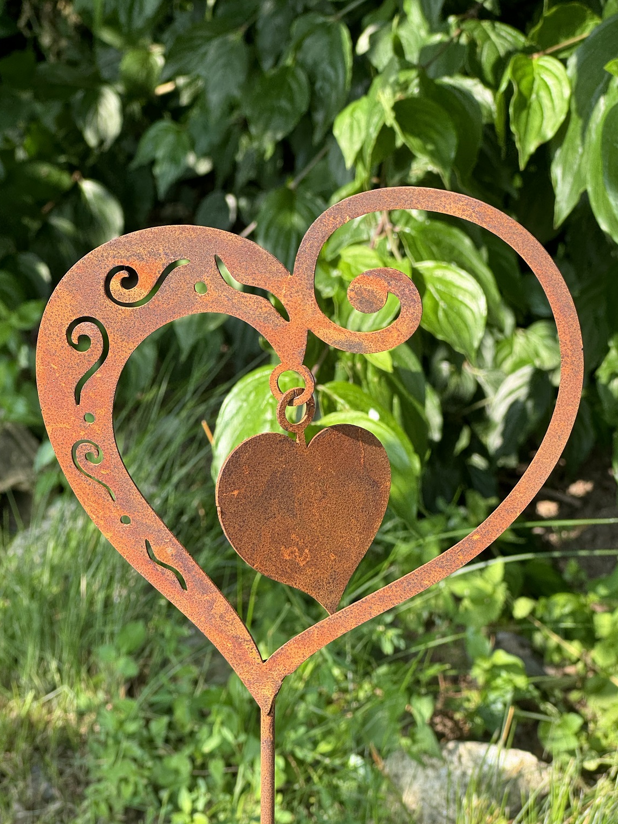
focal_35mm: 81
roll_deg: -0.4
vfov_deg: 24.1
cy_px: 413
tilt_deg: -24.3
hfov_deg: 18.2
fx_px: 1928
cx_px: 320
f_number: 2.8
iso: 25
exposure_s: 1/126
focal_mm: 9
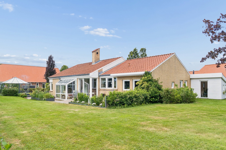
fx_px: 151
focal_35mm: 24
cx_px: 113
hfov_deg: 73.7
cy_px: 75
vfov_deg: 53.1
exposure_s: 1/125
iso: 200
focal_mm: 16
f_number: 8
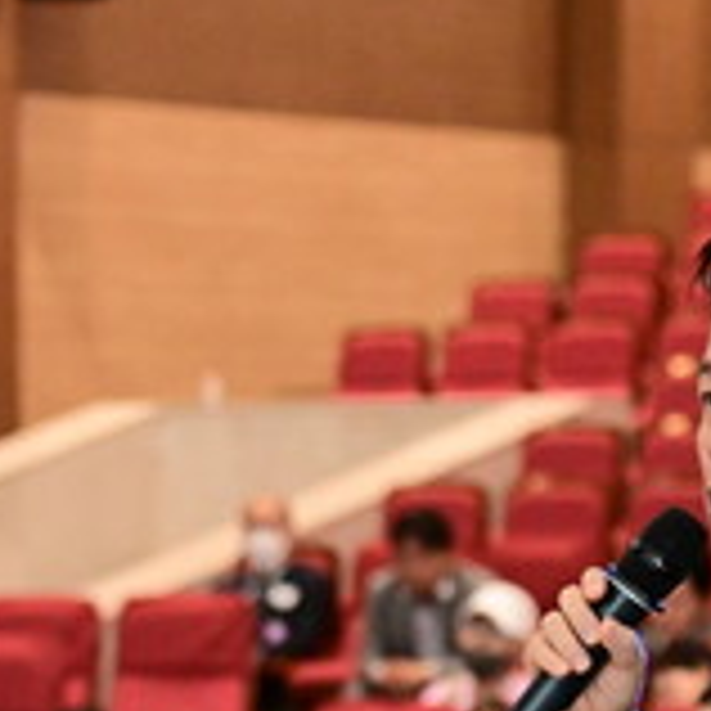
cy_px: 817
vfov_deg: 6.8
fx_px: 5949
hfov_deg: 6.8
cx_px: 122
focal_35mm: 256
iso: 10000
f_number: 4
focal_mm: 82
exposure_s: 1/200
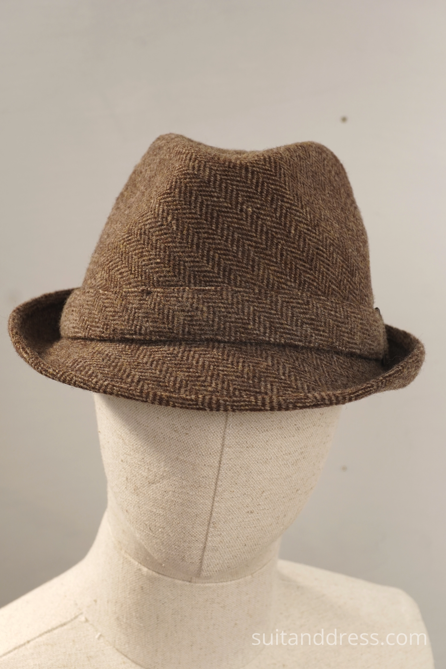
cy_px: 334
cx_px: 223
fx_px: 892
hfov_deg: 28.1
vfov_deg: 41.1
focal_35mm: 48
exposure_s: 1/25
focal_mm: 32
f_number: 7.1
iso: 250
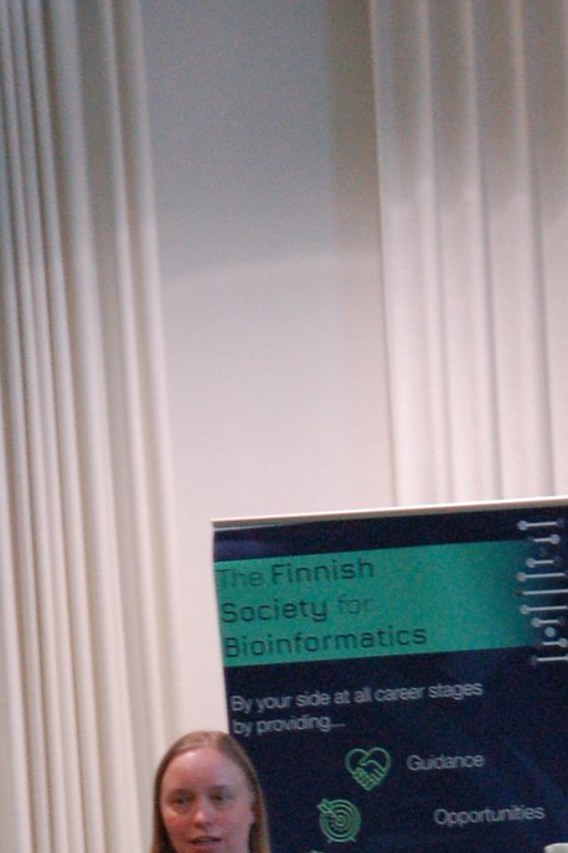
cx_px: 251
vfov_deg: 9.3
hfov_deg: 6.3
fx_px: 5164
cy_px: 1004
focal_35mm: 218
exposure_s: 1/125
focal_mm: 50
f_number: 2.8
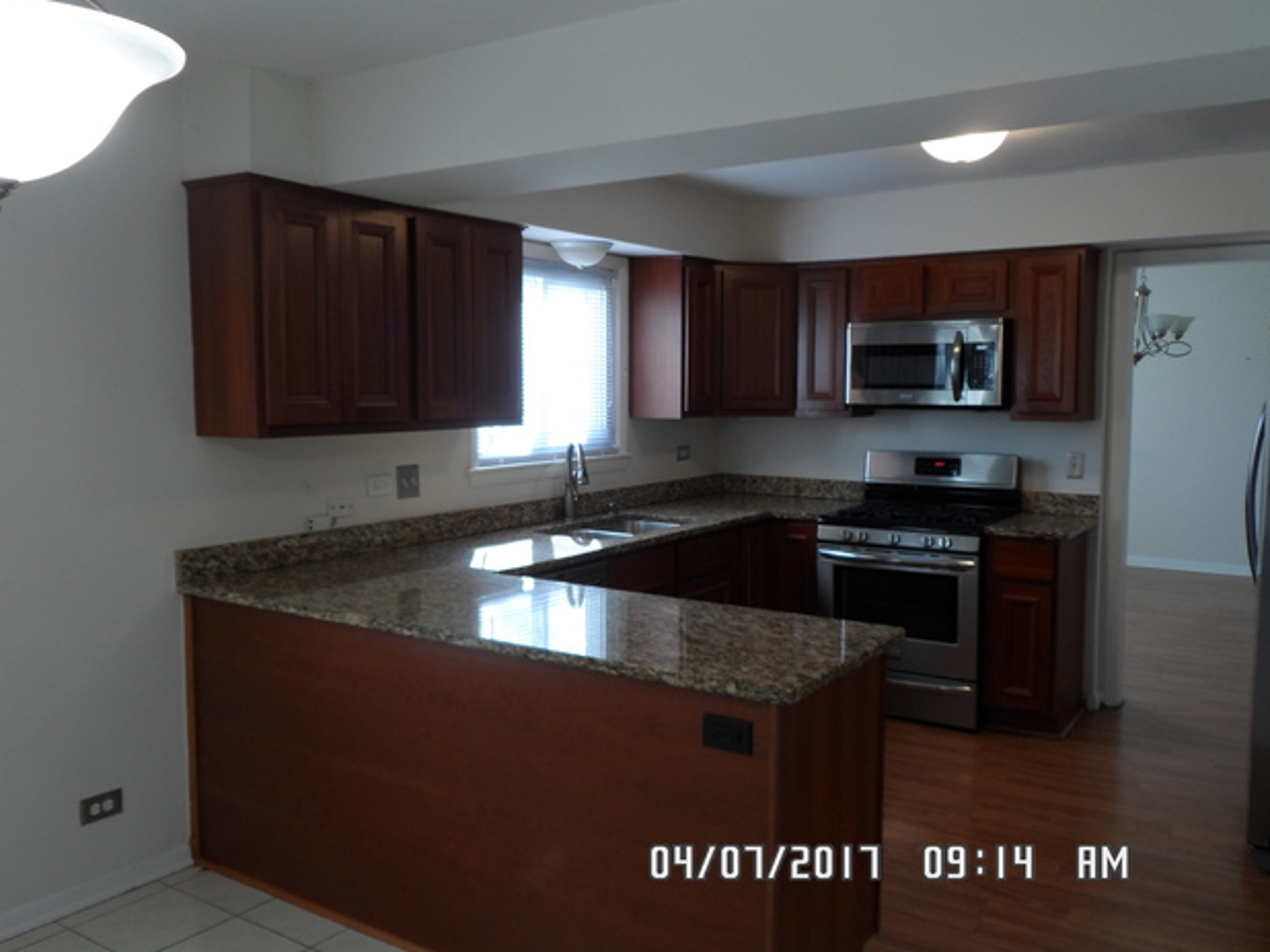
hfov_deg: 61.7
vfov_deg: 48.2
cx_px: 635
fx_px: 1064
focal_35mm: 29
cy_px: 467
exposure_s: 1/30
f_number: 3.1
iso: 120
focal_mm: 4.9
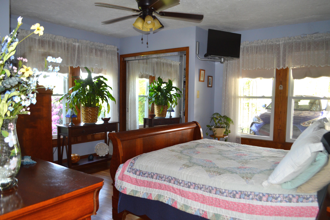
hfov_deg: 67.4
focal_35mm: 27
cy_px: 110
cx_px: 165
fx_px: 247
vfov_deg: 47.8
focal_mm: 18
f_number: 3.5
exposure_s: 1/60
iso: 450
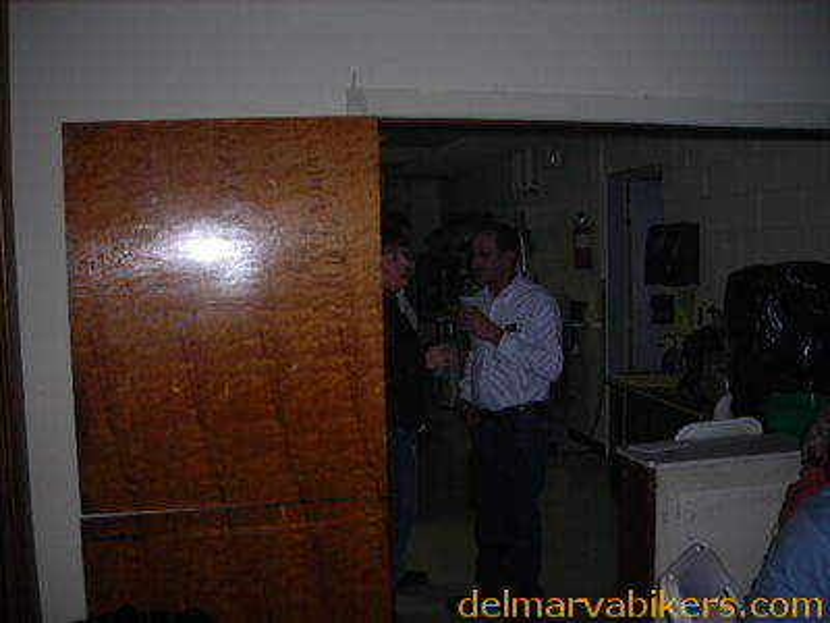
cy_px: 312
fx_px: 911
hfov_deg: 49.0
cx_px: 415
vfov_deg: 37.7
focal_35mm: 38
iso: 58
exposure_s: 1/60.1
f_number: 3.2
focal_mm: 6.3
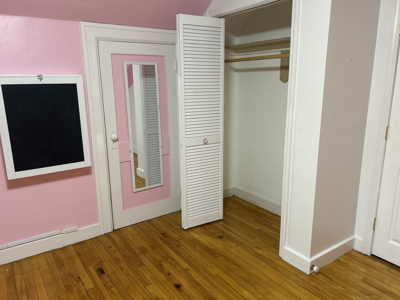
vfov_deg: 53.1
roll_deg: +1.8
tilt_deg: -12.9
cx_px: 200
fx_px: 300
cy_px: 150
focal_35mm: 26
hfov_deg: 67.3
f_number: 1.5
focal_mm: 5.7
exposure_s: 1/60
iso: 200
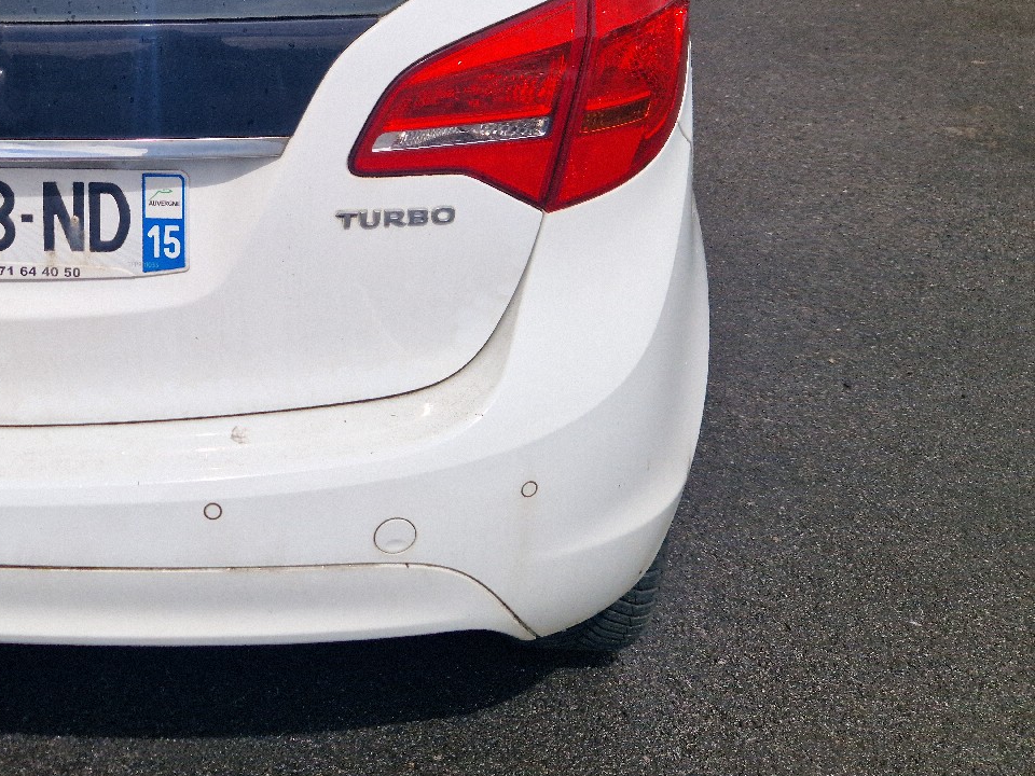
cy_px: 136
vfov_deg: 30.6
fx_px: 1375
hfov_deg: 38.0
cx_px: 70
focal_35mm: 46
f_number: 1.8
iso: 50
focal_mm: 5.4
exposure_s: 1/2500
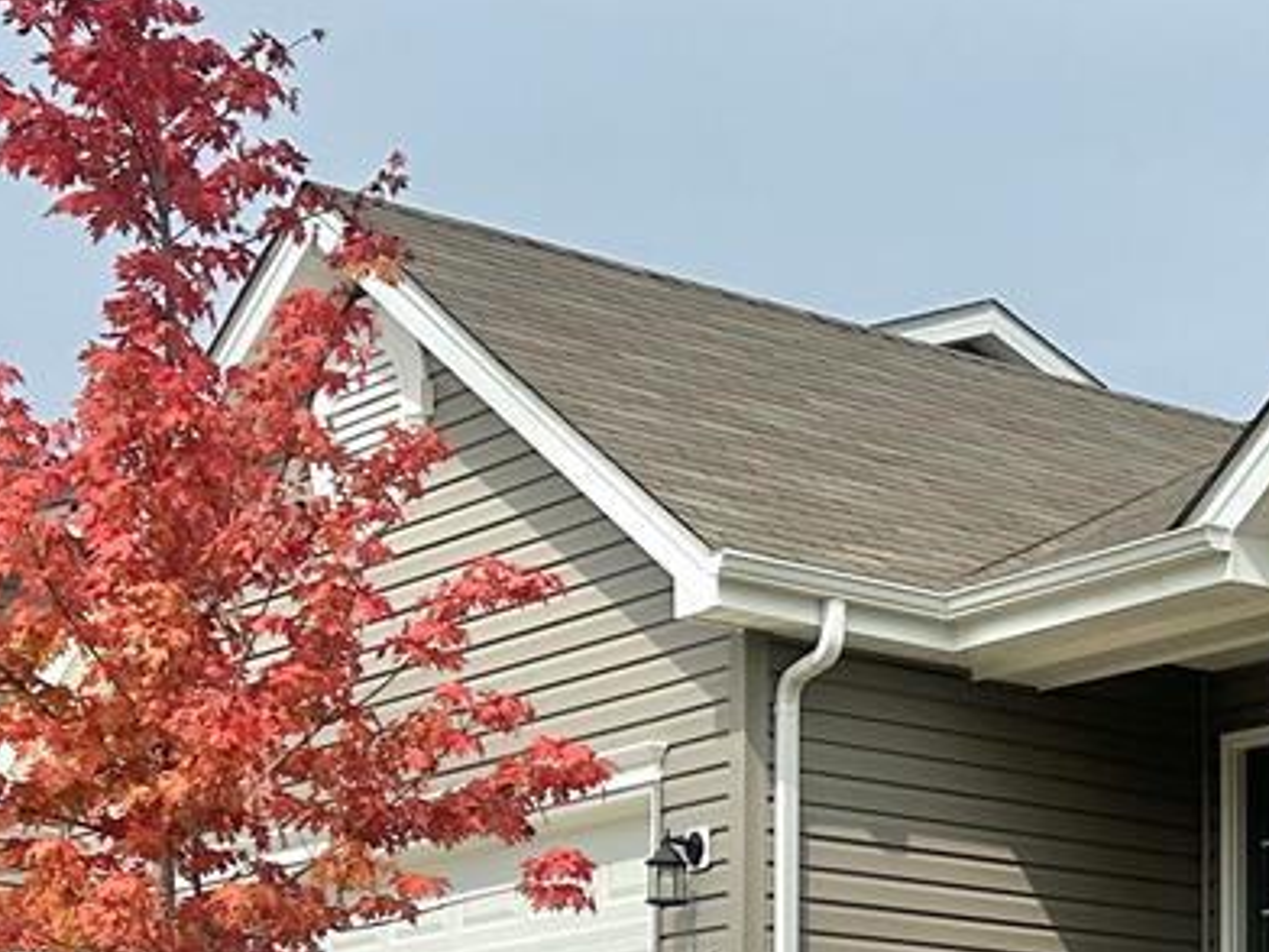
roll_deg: -0.2
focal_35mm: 98
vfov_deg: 14.7
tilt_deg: +5.9
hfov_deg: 18.1
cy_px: 1091
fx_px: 3593
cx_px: 1836
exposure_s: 1/7576
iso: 80
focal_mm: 6.86
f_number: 1.78
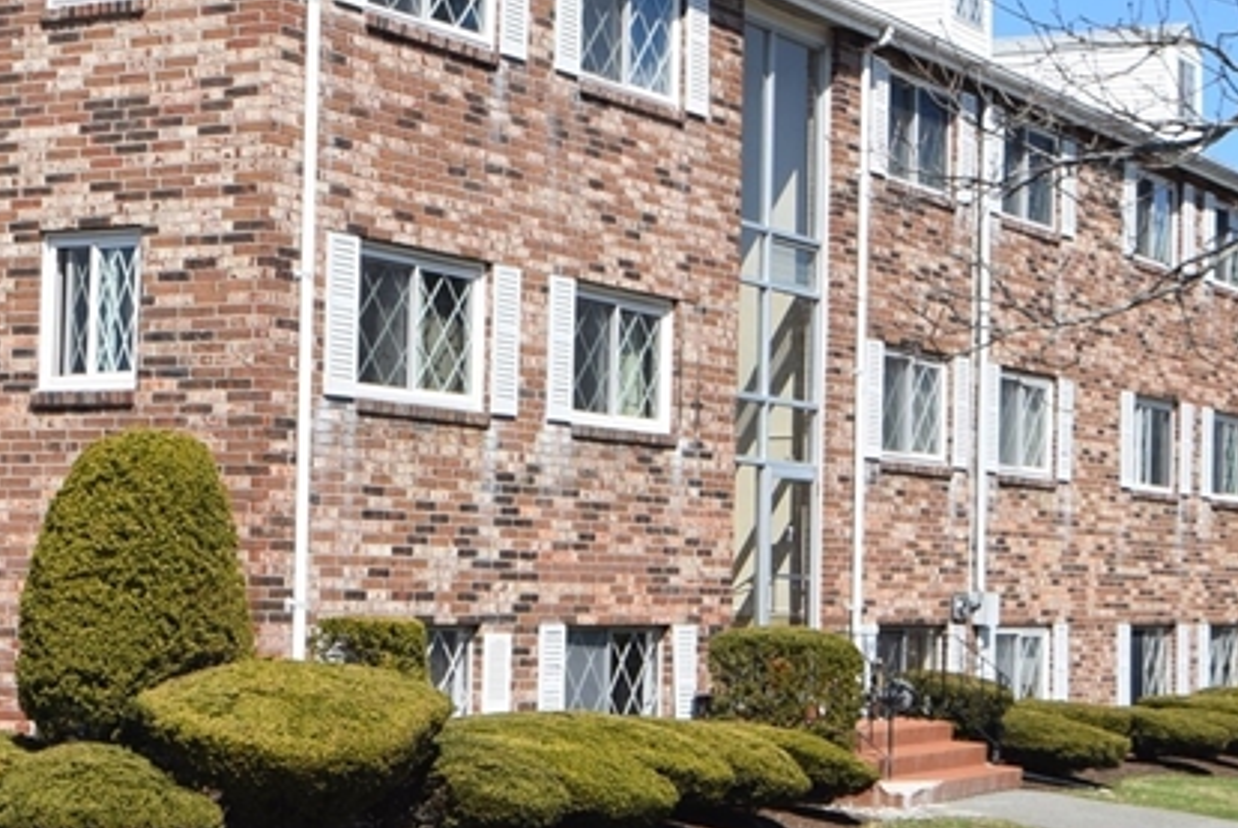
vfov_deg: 15.4
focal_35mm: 89
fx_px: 3064
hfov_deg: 22.6
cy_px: 371
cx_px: 275
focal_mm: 24
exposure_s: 1/400
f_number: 10
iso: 200
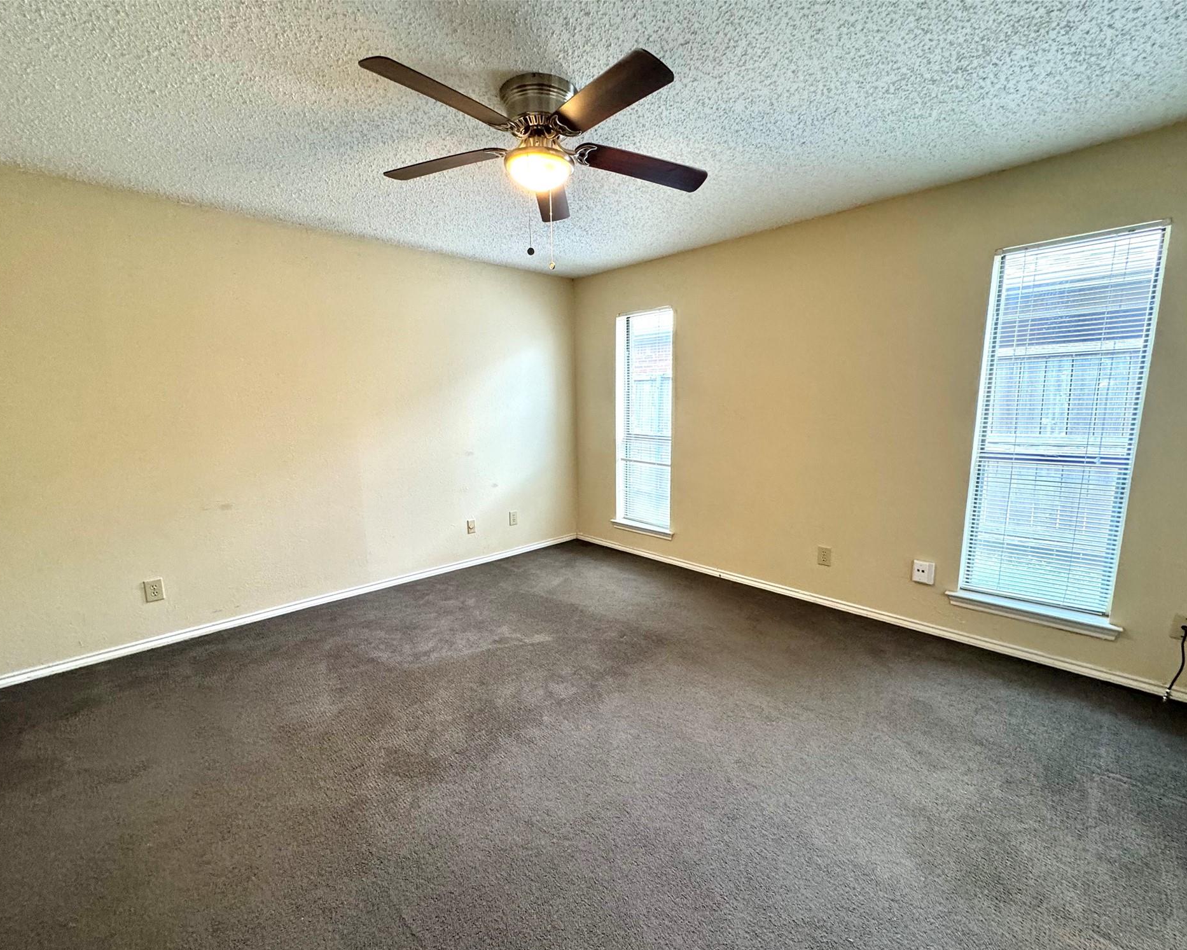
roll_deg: +0.4
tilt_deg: -9.6
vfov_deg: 84.0
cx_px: 592
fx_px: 527
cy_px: 488
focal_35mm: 15
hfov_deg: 96.8
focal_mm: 2.22
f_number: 2.2
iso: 250
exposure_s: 1/60
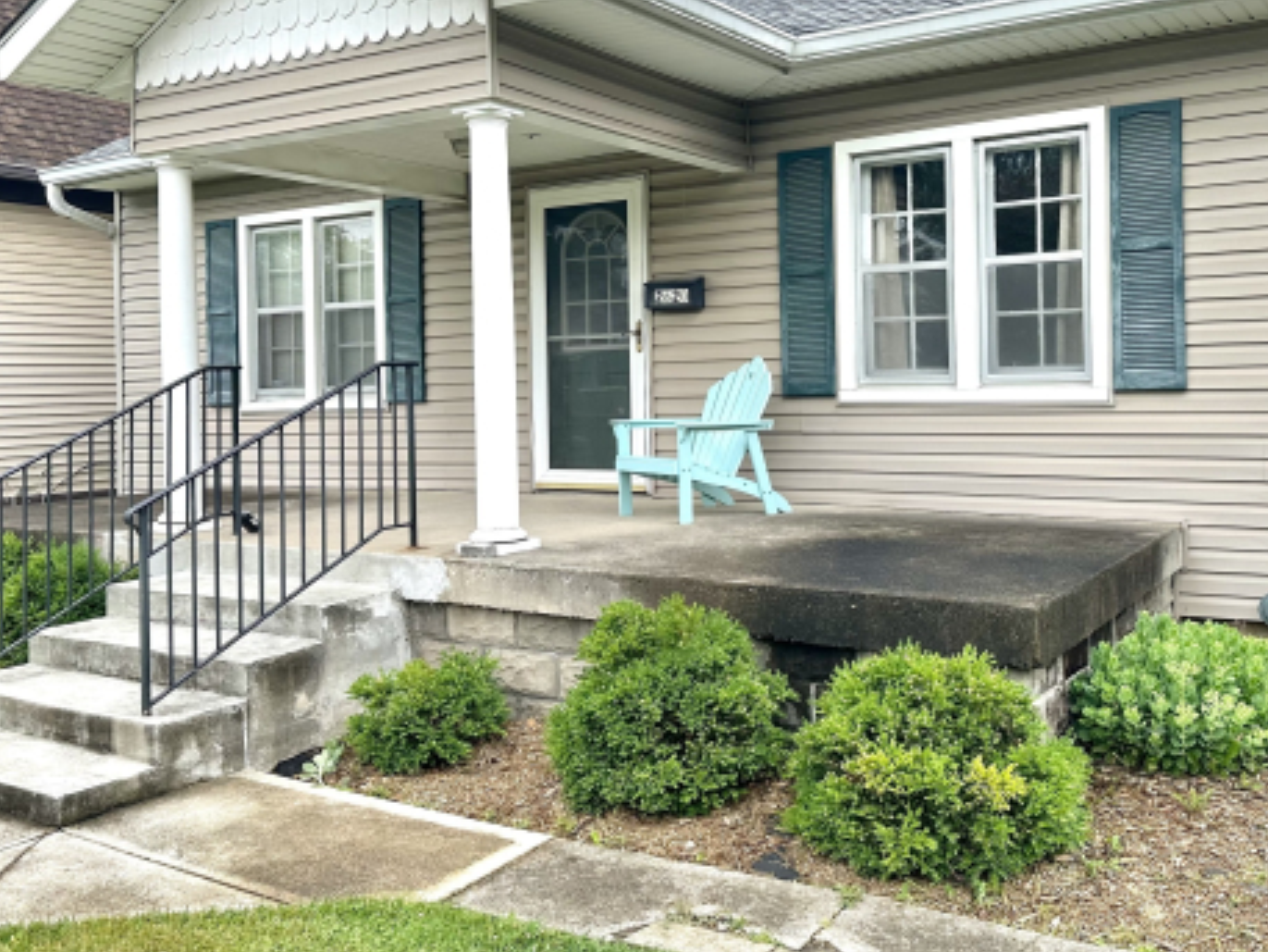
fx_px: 1282
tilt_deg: +0.7
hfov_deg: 52.5
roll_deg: +0.4
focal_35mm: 35
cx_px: 706
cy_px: 372
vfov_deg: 40.5
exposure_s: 1/989
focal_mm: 6.86
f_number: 1.78
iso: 80
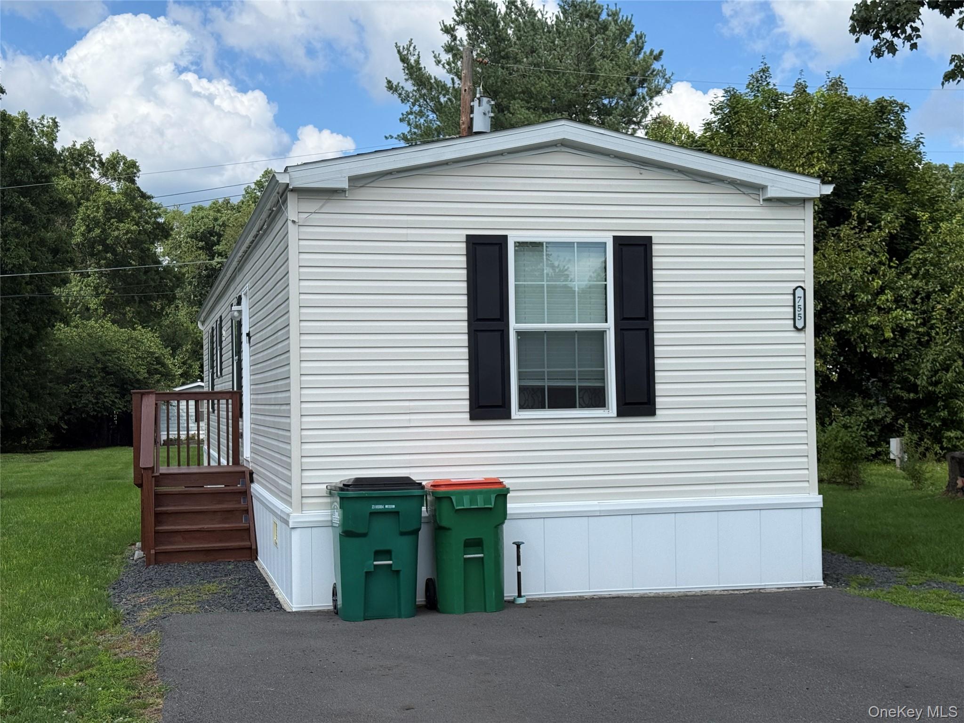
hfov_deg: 39.7
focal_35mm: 48
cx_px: 482
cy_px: 362
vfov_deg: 30.3
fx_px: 1337
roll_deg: -0.7
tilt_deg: +4.1
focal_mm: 6.76
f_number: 1.78
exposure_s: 1/4587
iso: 64
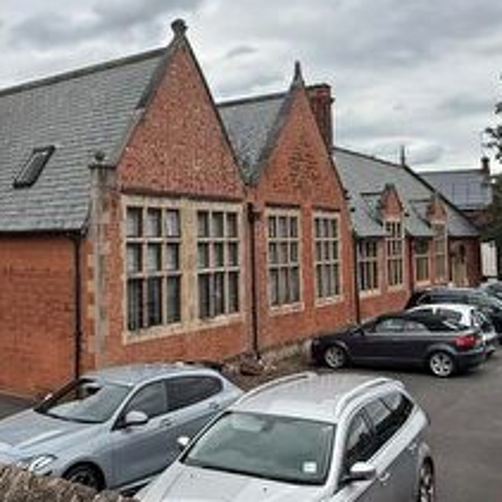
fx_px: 673
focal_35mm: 41
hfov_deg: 40.0
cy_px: 180
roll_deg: +0.8
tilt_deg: +5.8
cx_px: 140
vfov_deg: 40.6
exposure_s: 1/1656
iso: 50
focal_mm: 2.22
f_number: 2.2
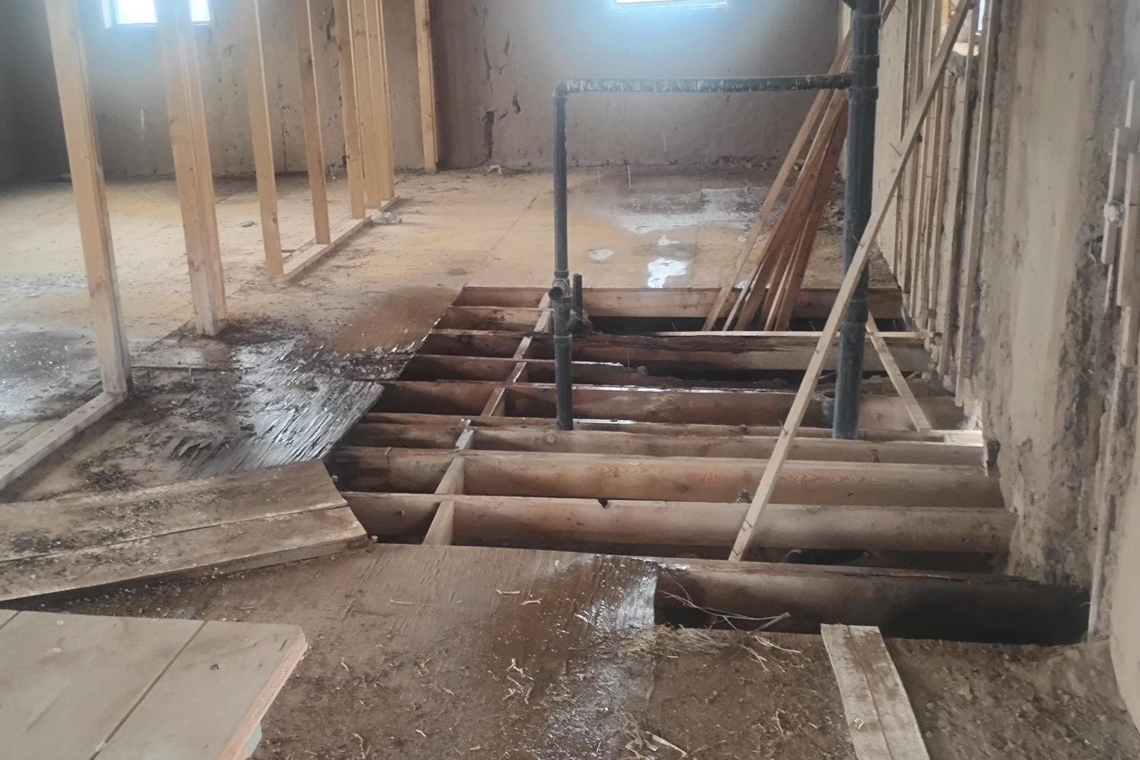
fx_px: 1235
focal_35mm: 39
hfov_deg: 49.5
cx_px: 514
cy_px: 376
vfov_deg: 34.2
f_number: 1.8
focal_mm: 4.26
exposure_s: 1/60
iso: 744
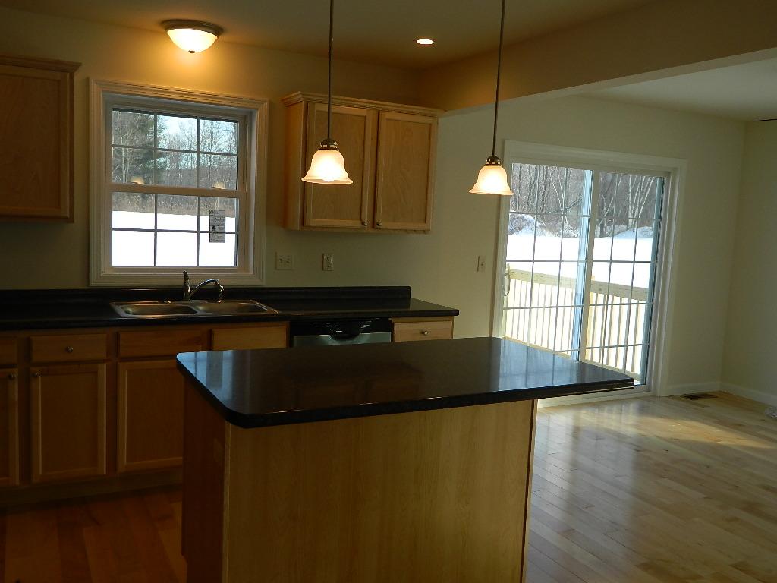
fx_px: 696
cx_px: 388
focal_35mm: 31
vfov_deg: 45.4
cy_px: 292
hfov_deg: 58.4
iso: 80
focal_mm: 5.6
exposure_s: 1/100
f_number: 3.2
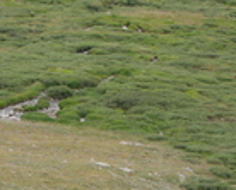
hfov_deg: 3.5
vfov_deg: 2.8
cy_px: -79
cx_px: -14
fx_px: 3815
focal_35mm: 545
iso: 200
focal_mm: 69
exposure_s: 1/250
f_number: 4.9
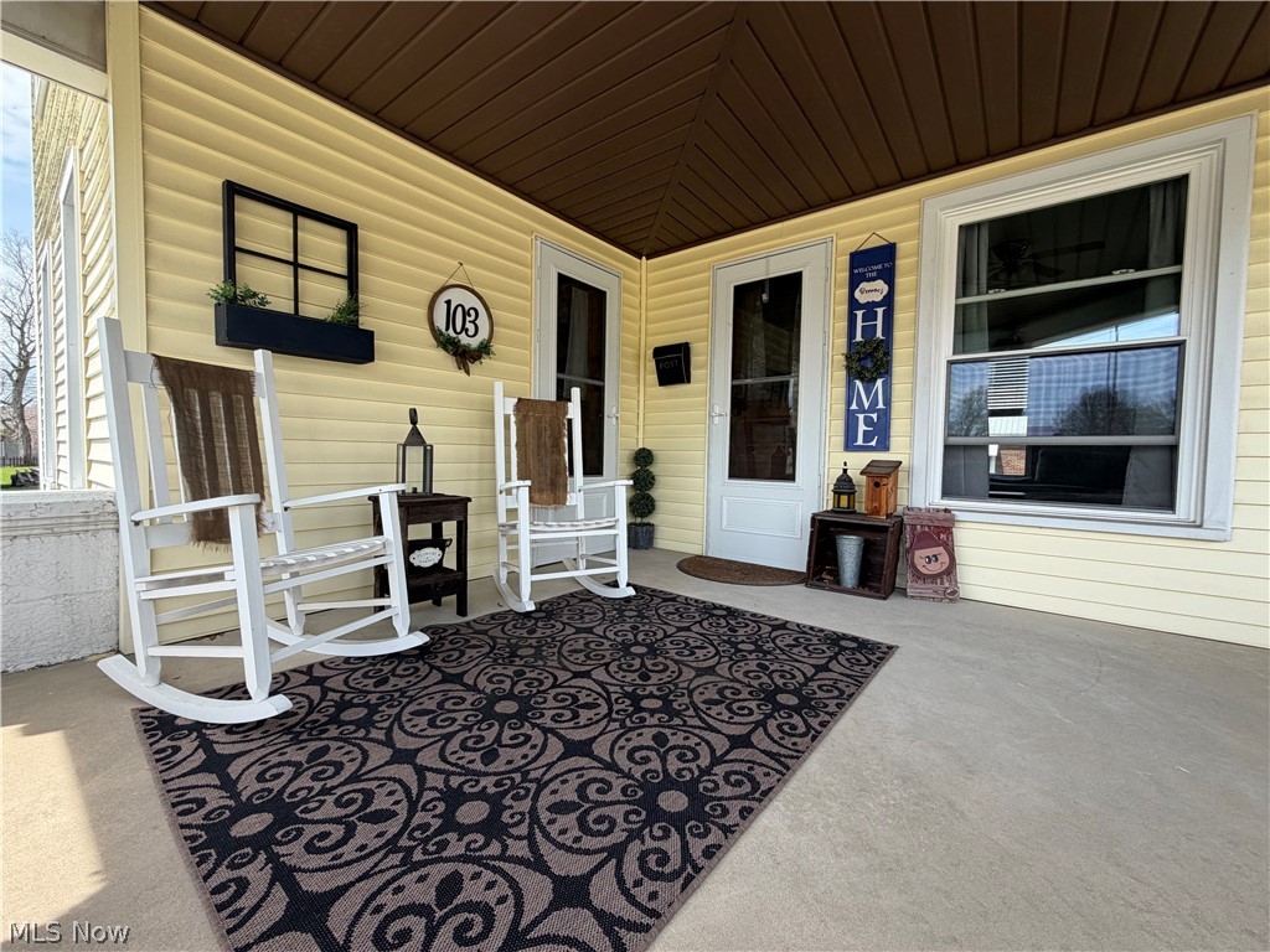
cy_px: 476
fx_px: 514
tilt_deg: -2.4
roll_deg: -0.6
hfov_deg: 102.1
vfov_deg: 85.7
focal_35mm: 14
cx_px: 635
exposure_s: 1/451
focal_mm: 2.22
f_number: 2.2
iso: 64
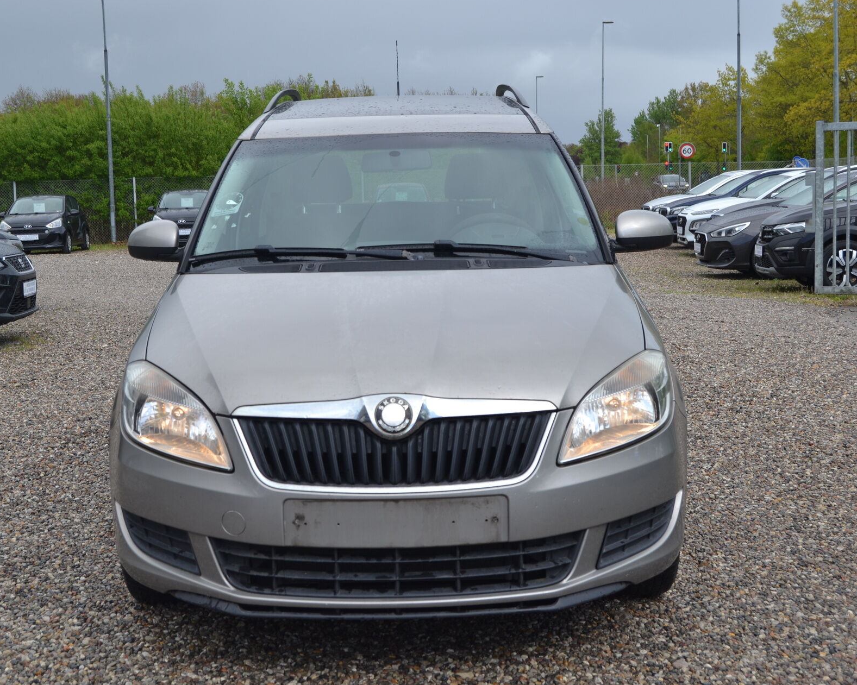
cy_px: 340
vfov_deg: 31.4
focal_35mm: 48
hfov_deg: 38.8
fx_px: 1217
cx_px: 398
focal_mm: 28
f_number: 8
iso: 100
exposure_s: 1/250
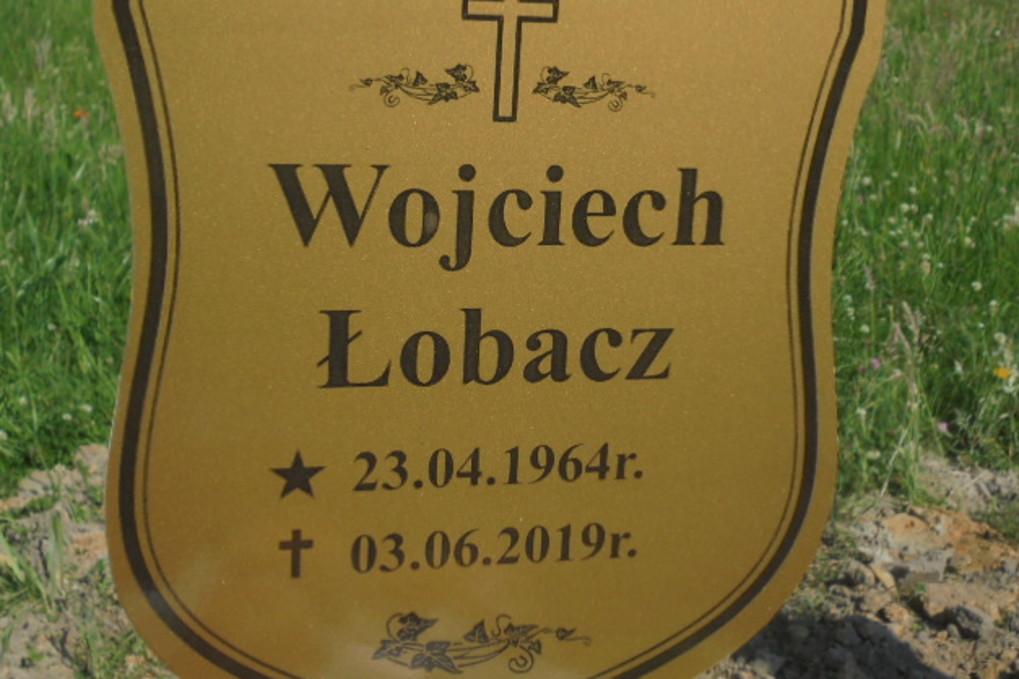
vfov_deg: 26.0
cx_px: 512
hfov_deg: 38.2
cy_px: 292
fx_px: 1472
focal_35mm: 52
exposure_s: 1/800
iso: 100
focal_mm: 8.9
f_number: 4.8
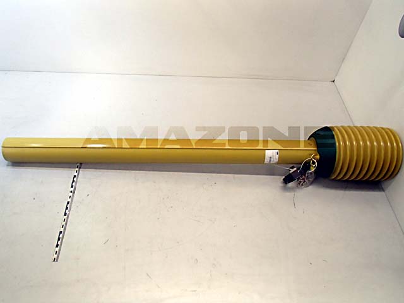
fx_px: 327
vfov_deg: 49.7
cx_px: 202
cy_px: 152
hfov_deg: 63.4
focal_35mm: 28
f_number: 3.9
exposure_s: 1/30
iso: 500
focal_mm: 5
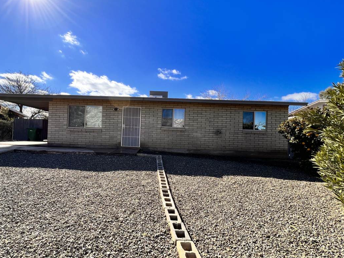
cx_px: 150
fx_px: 159
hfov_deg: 94.0
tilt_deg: +1.1
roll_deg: -1.9
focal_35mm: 16
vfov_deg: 78.1
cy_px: 134
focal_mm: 1.57
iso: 32
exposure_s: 1/1193
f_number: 1.8
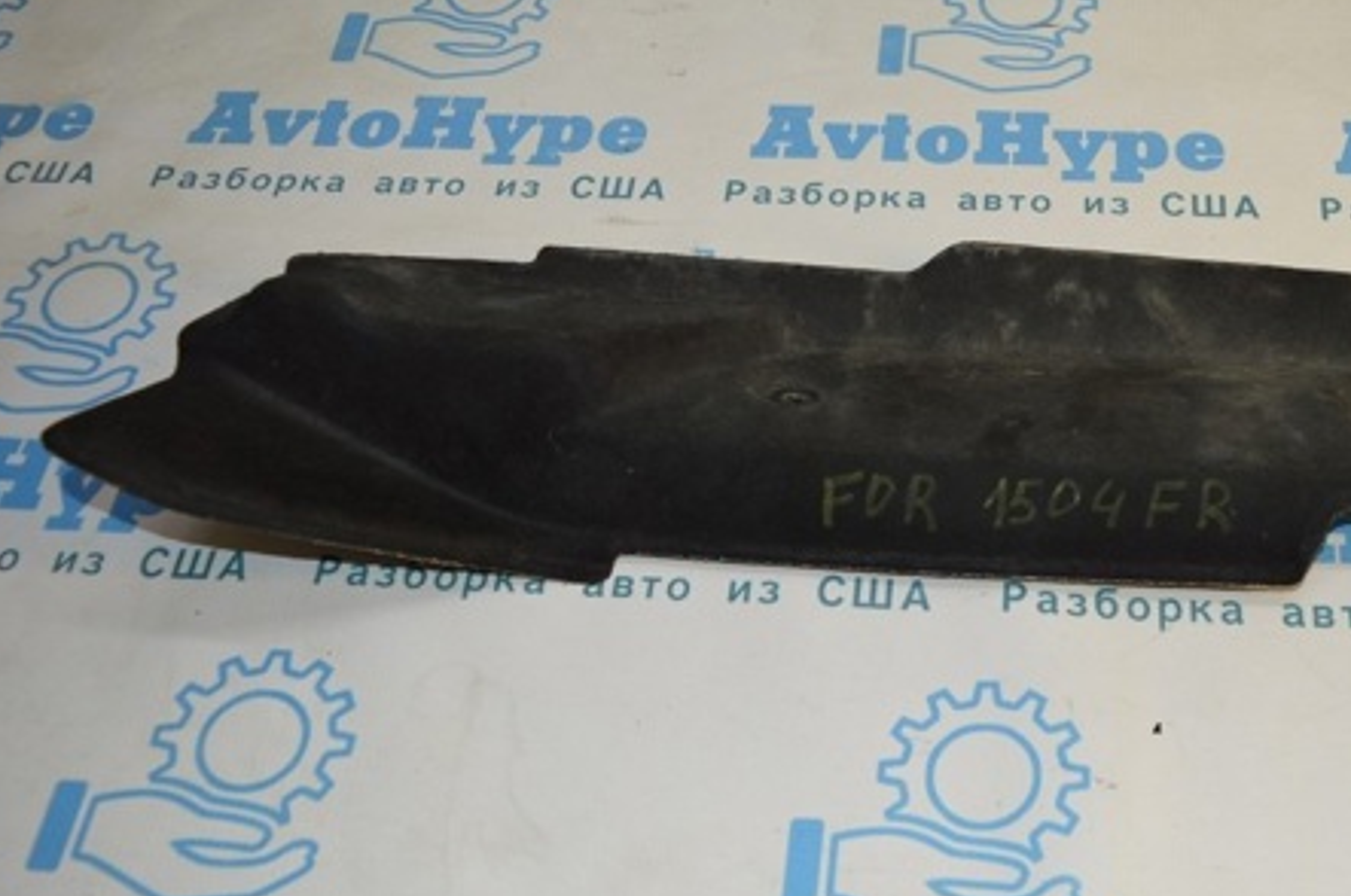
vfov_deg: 33.7
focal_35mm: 39
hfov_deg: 48.6
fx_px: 1461
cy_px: 611
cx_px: 927
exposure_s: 1/125
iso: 250
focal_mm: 18
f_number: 4
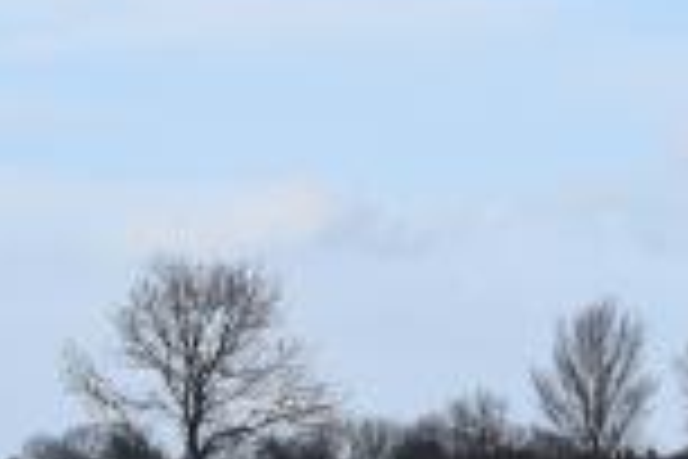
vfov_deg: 5.8
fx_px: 4491
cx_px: 180
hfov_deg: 8.7
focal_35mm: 235
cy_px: 554
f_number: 9
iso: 200
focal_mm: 40
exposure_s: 1/320
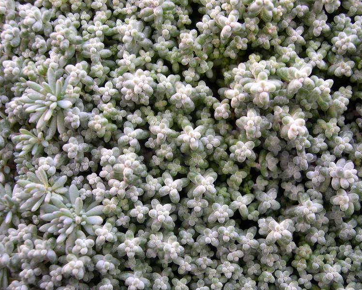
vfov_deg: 34.2
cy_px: 145
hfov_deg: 42.0
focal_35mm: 44
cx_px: 193
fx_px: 471
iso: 100
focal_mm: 9
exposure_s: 1/26.2
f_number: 2.9
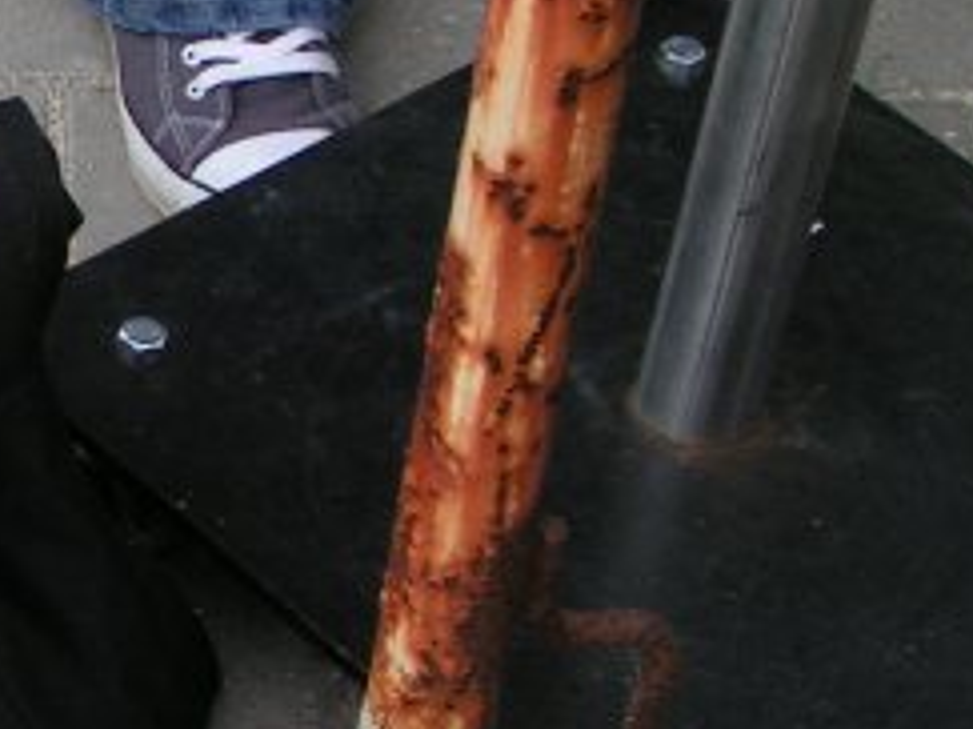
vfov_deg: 9.6
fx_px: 4355
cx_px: -448
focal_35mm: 155
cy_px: 465
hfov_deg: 12.2
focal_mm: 7.3
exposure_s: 1/50
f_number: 3.5
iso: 50
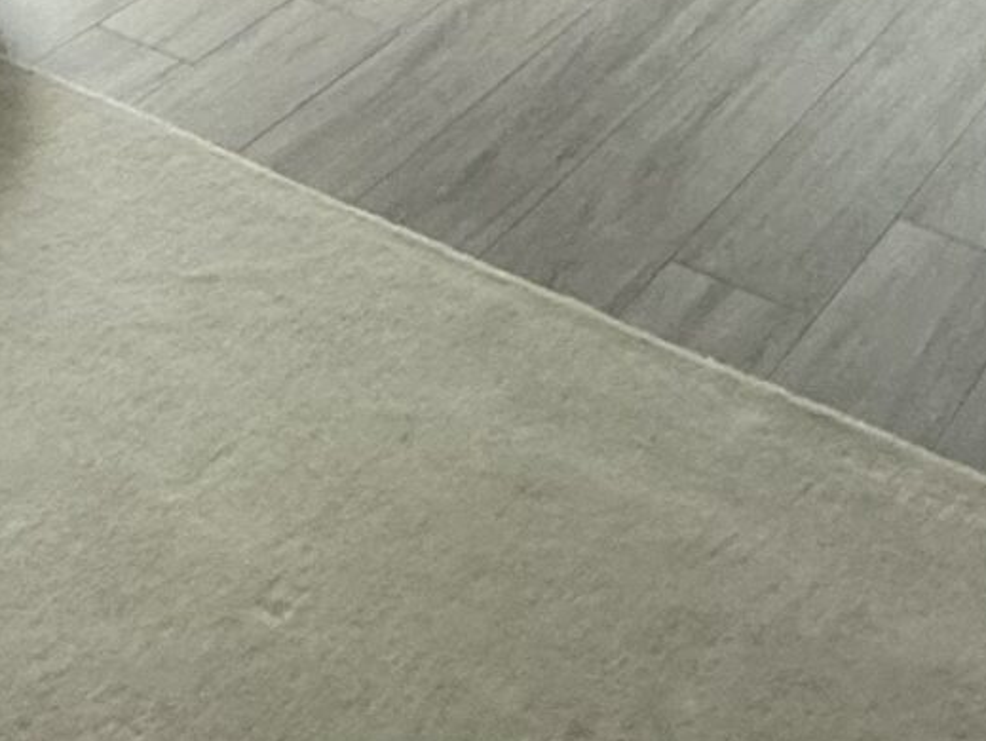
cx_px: 832
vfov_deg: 16.0
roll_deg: +0.9
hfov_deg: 27.4
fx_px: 1967
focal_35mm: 69
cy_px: -787
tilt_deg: -7.9
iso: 250
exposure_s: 1/99
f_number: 2.2
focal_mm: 2.22
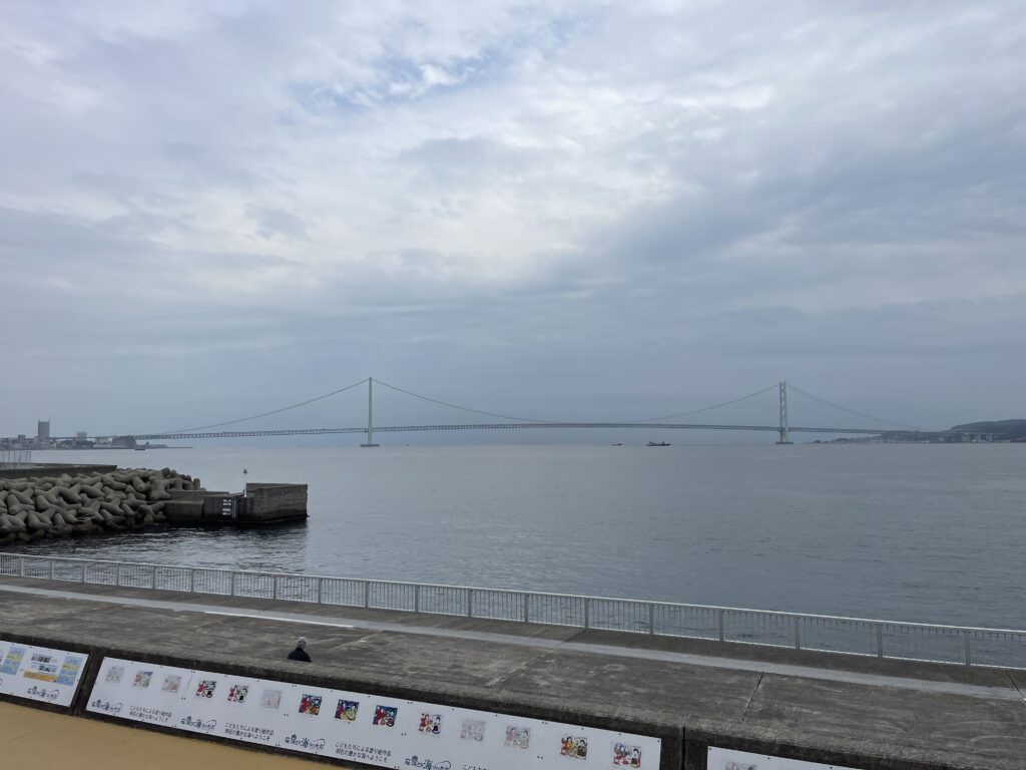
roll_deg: +0.5
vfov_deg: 53.1
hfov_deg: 67.3
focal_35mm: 26
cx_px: 513
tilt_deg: +3.0
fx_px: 771
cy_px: 385
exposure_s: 1/9174
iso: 50
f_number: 1.6
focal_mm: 5.1
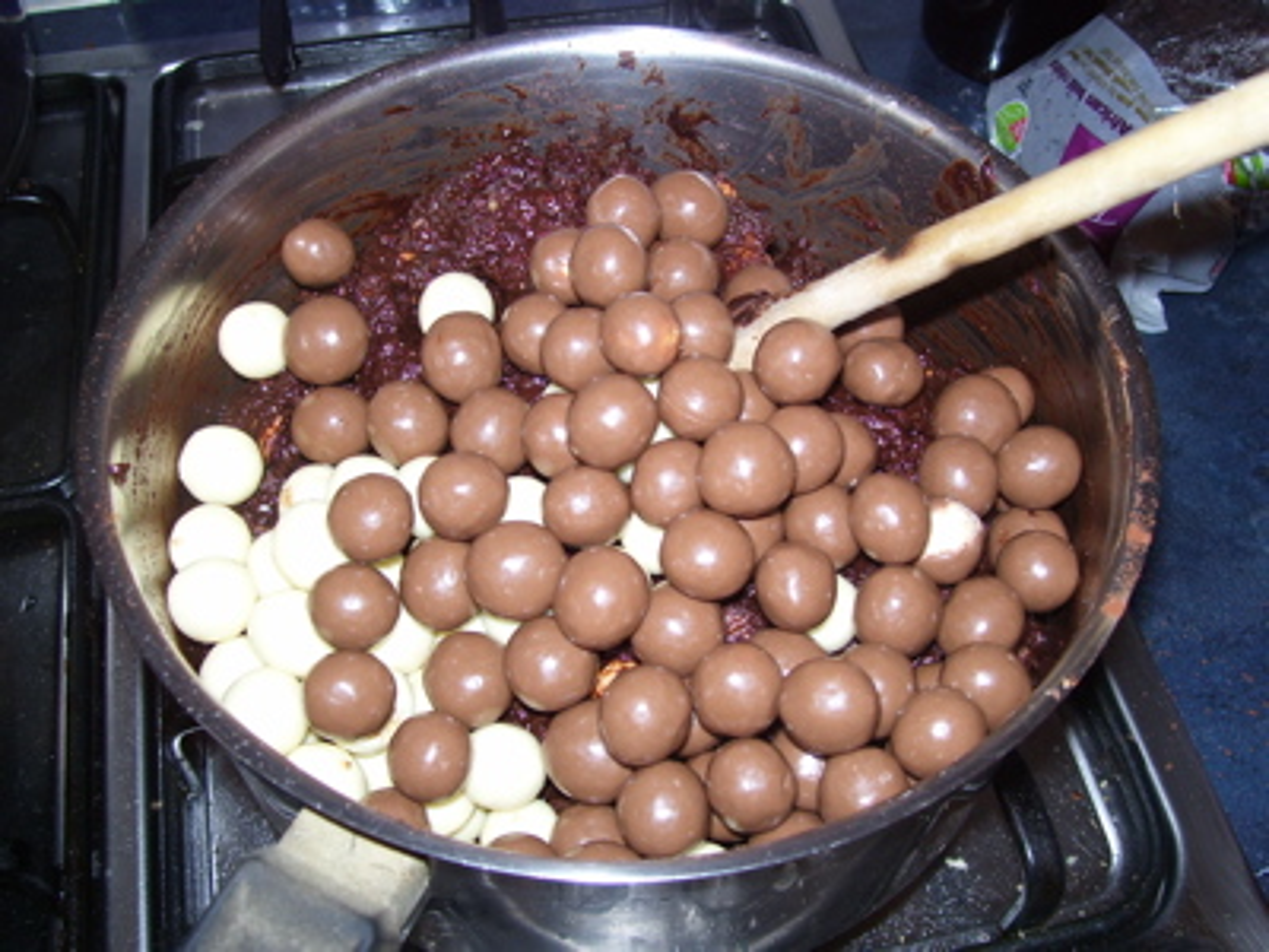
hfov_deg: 51.4
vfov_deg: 39.7
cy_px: 476
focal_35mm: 36
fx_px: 1320
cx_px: 634
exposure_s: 1/60
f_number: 2.7
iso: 80
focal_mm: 6
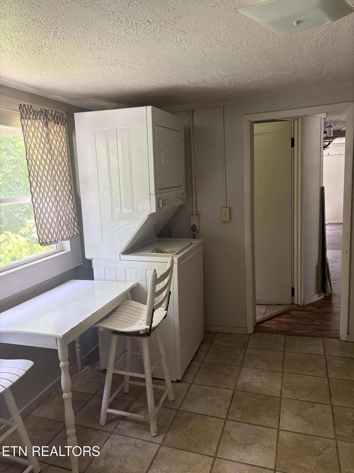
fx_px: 355
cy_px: 236
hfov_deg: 53.1
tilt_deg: -9.9
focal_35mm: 26
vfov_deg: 67.3
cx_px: 177
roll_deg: +3.1
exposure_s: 1/92
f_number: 1.6
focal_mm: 5.96
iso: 125
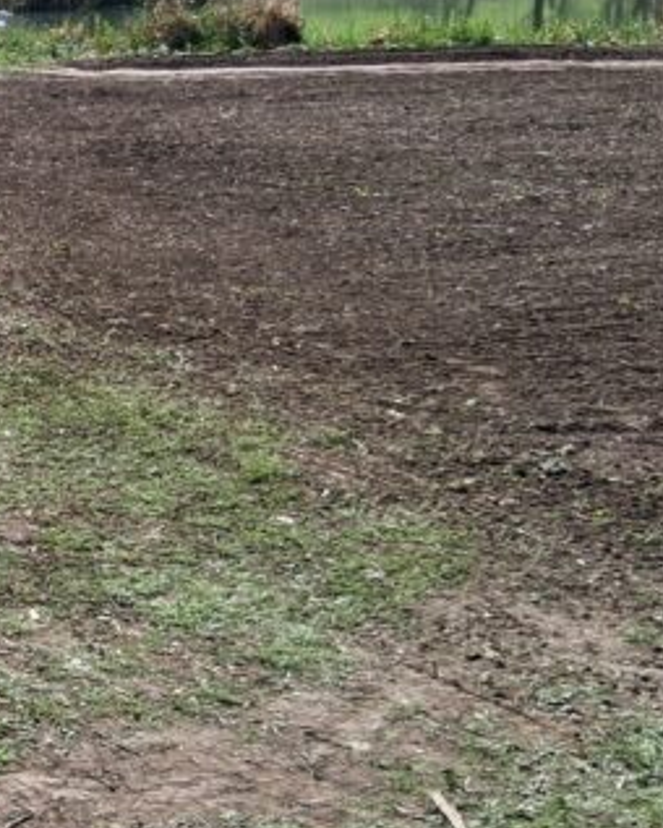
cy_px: 353
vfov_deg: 23.2
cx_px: -493
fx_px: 2009
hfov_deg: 16.1
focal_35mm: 82
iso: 25
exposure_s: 1/1127
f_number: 1.8
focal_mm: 3.98
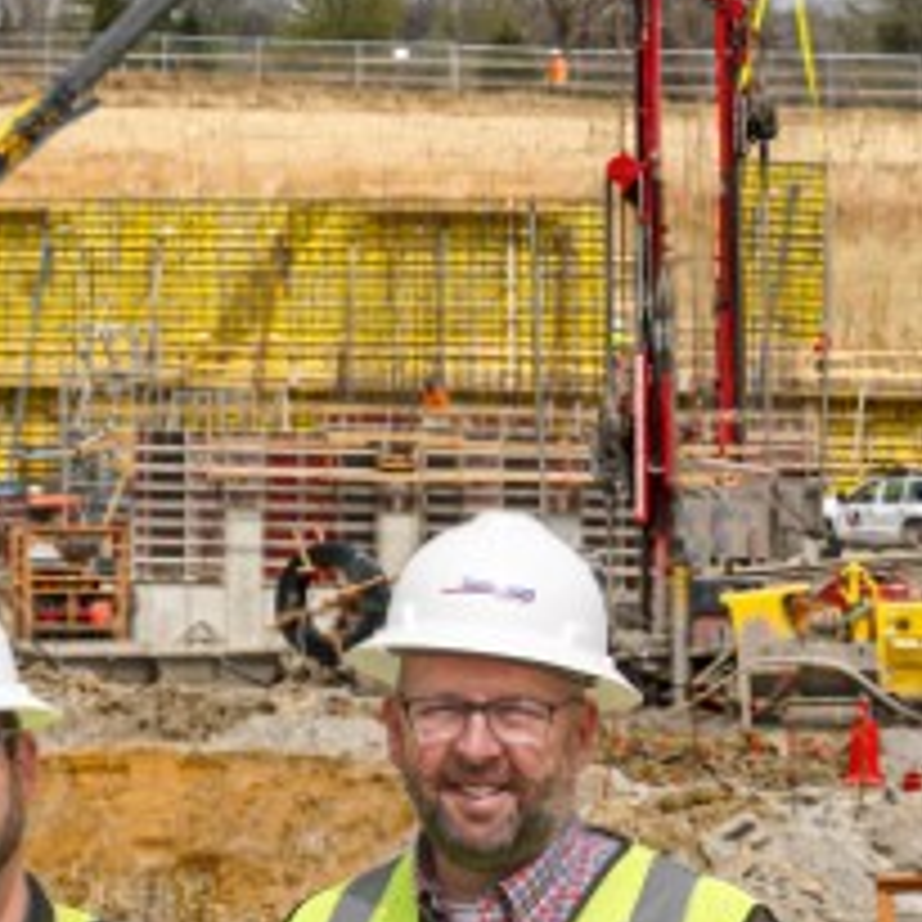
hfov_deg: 8.1
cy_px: 1016
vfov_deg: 8.3
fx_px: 6298
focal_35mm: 209
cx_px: -652
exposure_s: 1/200
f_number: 13
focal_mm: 70
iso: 100
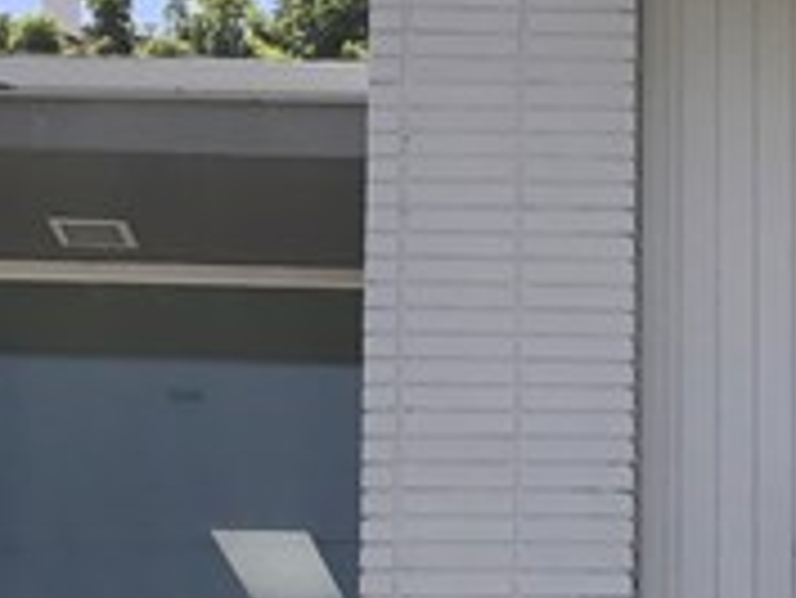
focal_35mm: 162
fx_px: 3728
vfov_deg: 8.8
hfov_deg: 11.6
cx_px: 1255
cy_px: 1061
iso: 20
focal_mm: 3.99
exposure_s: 1/1408
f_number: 1.8
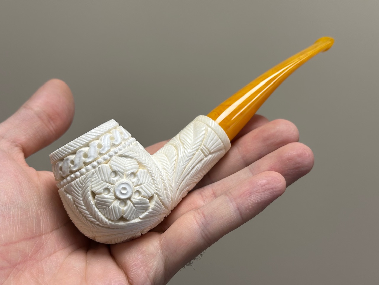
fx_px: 526
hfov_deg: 39.7
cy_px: 142
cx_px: 190
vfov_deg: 30.3
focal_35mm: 48
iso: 50
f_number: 1.78
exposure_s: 1/100
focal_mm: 6.86
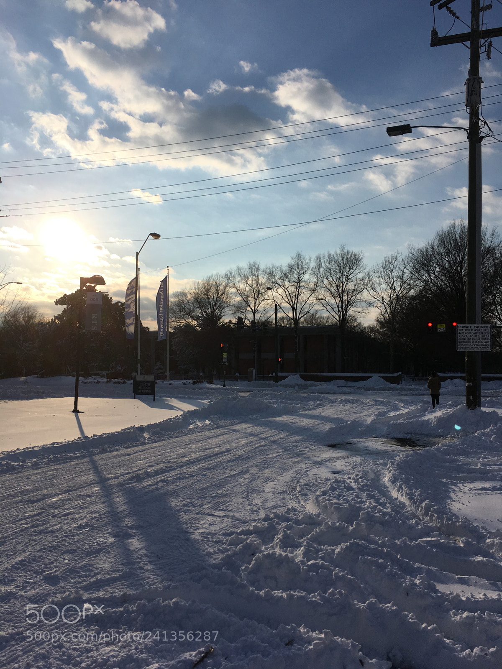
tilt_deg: +4.6
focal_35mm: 29
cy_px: 334
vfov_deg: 61.7
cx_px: 251
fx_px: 561
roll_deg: -0.5
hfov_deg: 48.2
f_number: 2.2
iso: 25
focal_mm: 4.15
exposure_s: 1/5917
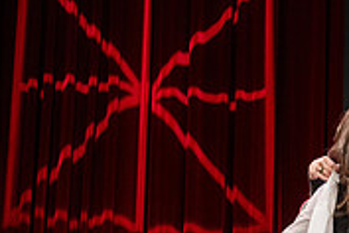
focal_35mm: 131
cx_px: 408
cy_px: 319
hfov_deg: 15.2
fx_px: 1270
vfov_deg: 10.2
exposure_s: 1/320
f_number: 3.5
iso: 1250
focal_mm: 40
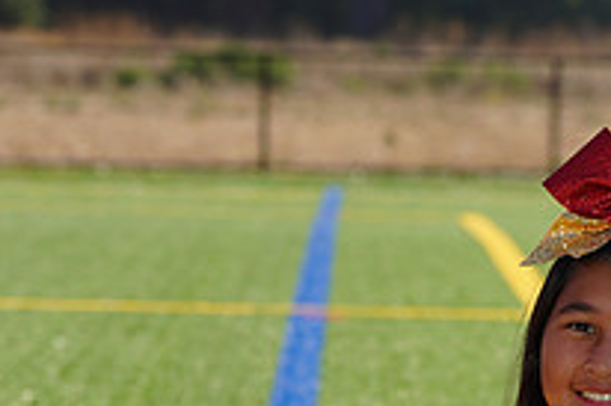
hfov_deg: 4.6
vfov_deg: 3.0
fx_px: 7631
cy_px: 557
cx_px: 261
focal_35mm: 450
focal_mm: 160
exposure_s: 1/250
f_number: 9
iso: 100
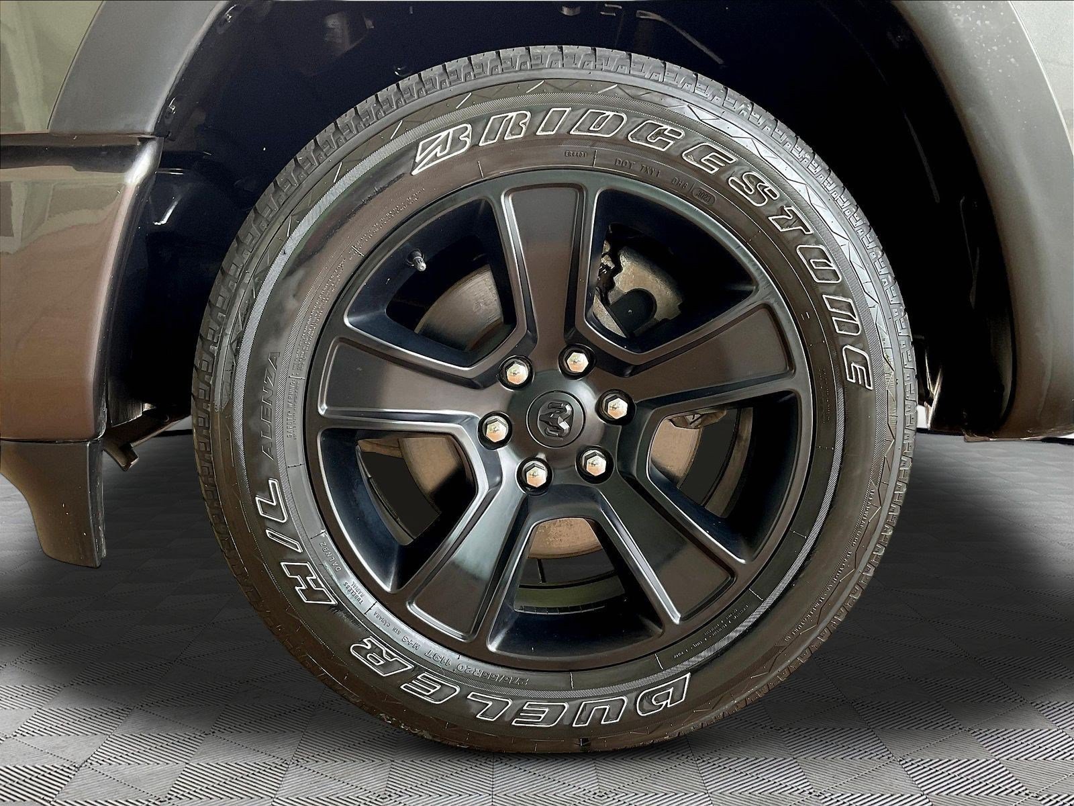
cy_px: 403
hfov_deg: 61.7
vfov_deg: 48.2
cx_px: 537
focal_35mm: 29
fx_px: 900
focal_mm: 3
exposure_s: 1/122
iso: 64
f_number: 1.8
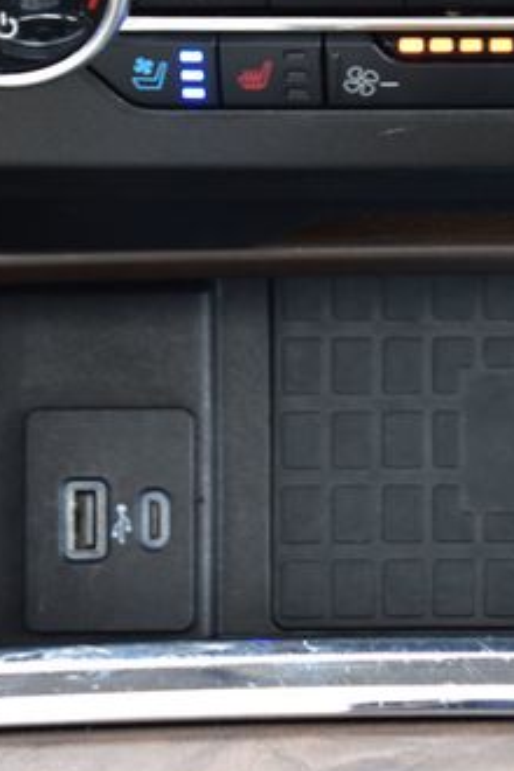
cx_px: 544
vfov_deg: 12.8
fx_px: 3426
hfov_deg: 8.5
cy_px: 402
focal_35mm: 160
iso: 400
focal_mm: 55
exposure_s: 1/20
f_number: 6.3
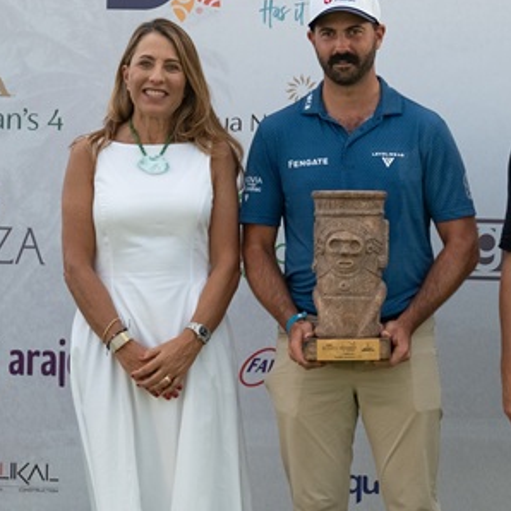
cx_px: 446
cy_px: 186
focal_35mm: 238
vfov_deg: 7.4
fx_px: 3975
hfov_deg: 7.3
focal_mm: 105
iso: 800
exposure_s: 1/1250
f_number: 2.8
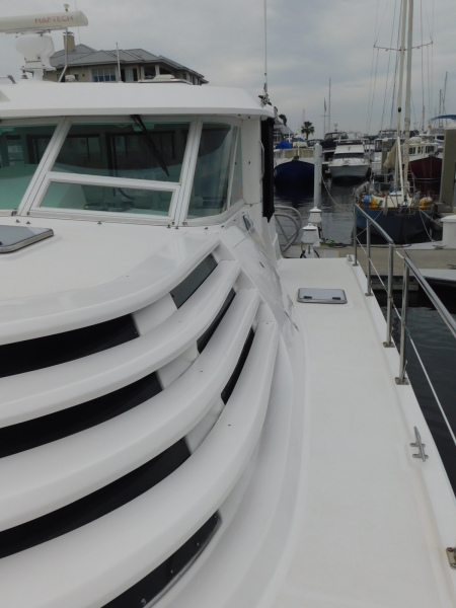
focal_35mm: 30
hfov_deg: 46.8
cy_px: 304
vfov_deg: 60.0
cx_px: 228
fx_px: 527
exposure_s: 1/1000
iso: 125
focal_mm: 5.3
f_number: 3.2
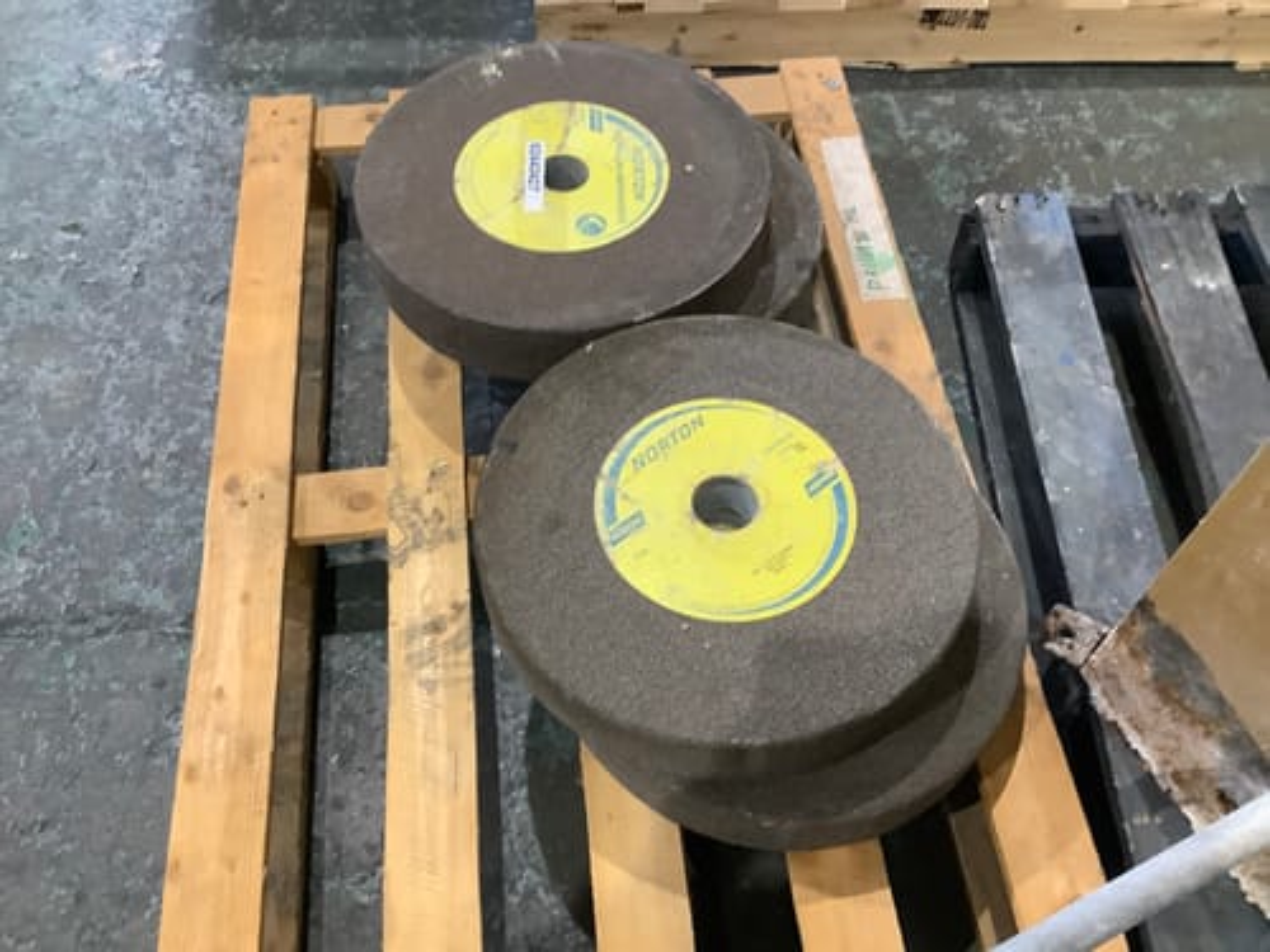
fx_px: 1137
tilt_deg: -56.5
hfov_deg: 58.4
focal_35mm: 31
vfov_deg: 45.4
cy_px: 476
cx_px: 635
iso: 320
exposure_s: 1/50
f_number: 2.4
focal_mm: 3.3
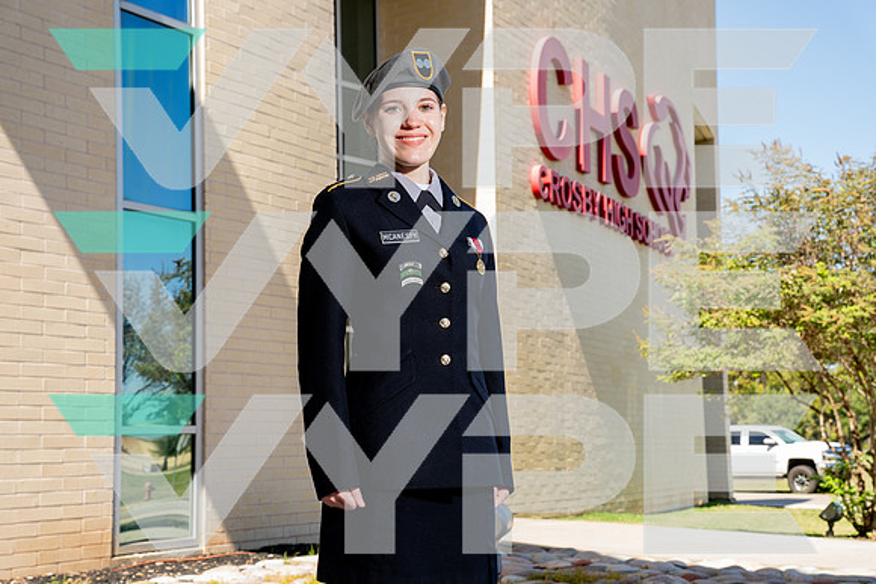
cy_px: 292
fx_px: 1533
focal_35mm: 63
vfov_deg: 21.6
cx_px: 438
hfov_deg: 31.9
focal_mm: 63
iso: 200
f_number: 8
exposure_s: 1/125
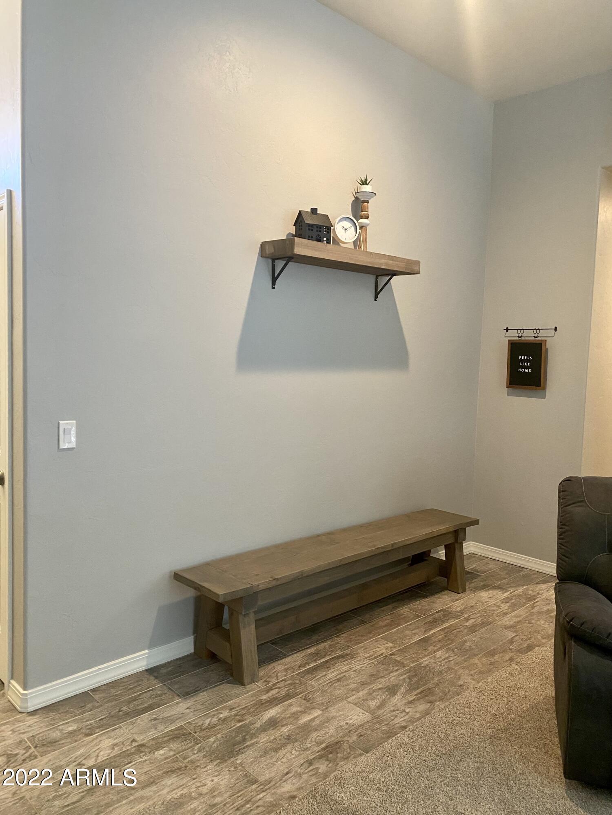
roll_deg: -2.2
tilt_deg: -3.7
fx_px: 613
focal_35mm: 26
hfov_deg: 53.1
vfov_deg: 67.3
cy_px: 408
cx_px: 306
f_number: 1.8
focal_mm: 4.25
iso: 320
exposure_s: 1/60
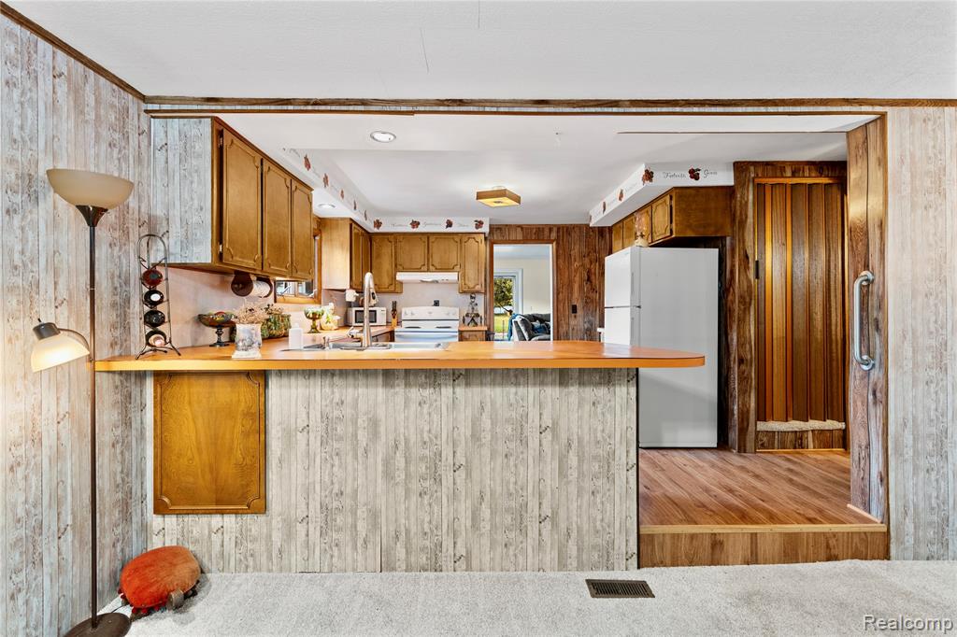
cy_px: 318
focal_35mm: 16
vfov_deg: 73.7
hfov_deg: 96.8
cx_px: 478
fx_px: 425
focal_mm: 16
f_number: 2.8
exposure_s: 1/30
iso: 1000
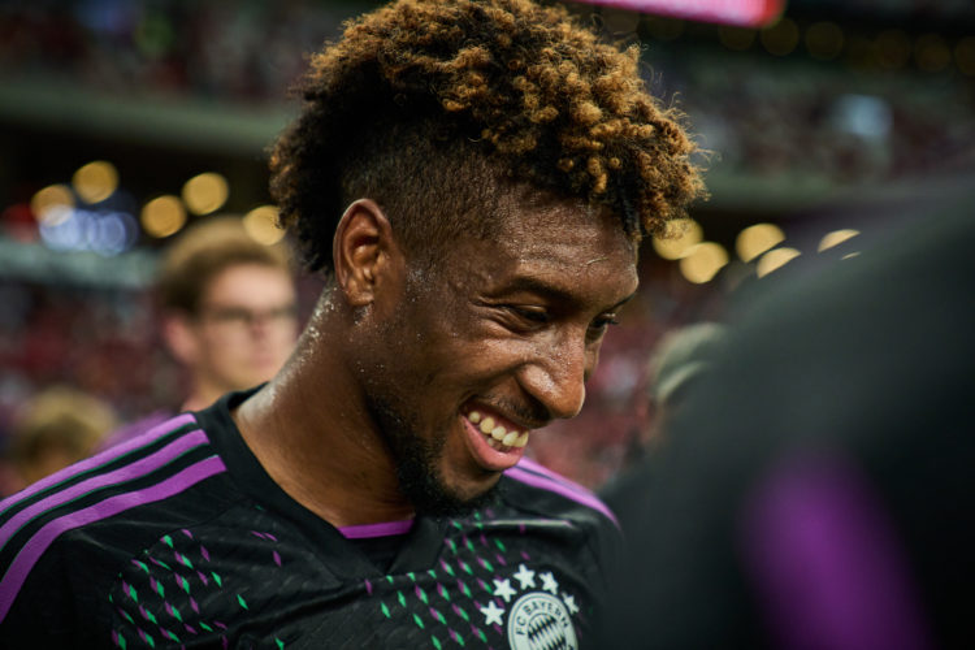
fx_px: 1842
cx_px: 488
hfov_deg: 29.7
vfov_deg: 20.0
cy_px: 325
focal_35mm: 68
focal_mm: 68
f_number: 2.8
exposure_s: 1/1250
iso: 3200
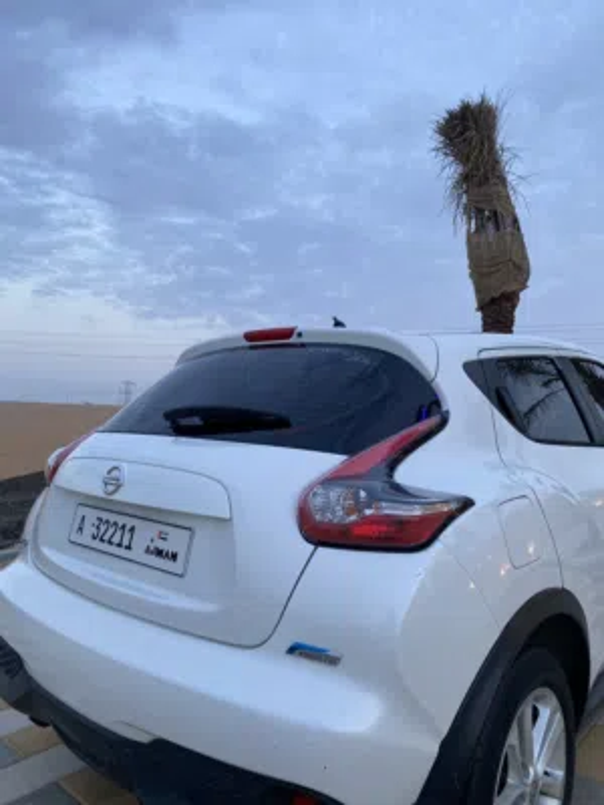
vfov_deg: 67.3
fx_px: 605
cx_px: 302
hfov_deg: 53.1
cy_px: 402
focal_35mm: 26
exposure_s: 1/100
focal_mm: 4.25
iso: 80
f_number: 1.8
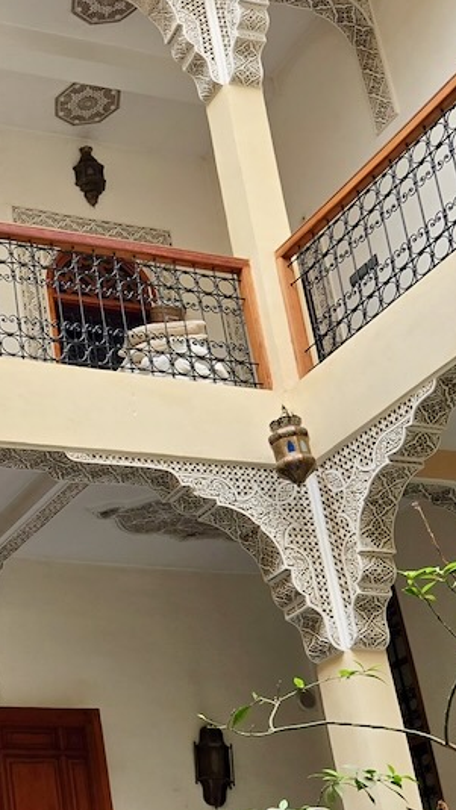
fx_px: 1290
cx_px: -151
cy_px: 518
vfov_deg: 34.7
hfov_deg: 18.5
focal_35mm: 60
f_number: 1.8
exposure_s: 1/180
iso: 80
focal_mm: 5.4
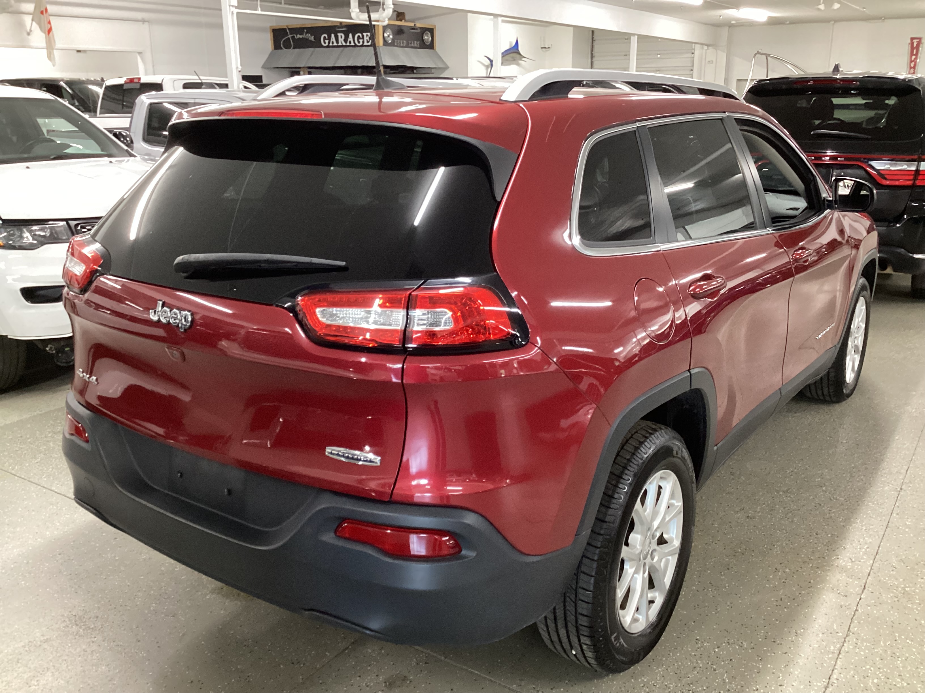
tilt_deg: -17.6
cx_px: 462
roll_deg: +0.3
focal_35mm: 31
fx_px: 828
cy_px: 346
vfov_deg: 45.4
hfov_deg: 58.4
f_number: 2.4
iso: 320
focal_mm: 3.3
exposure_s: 1/33
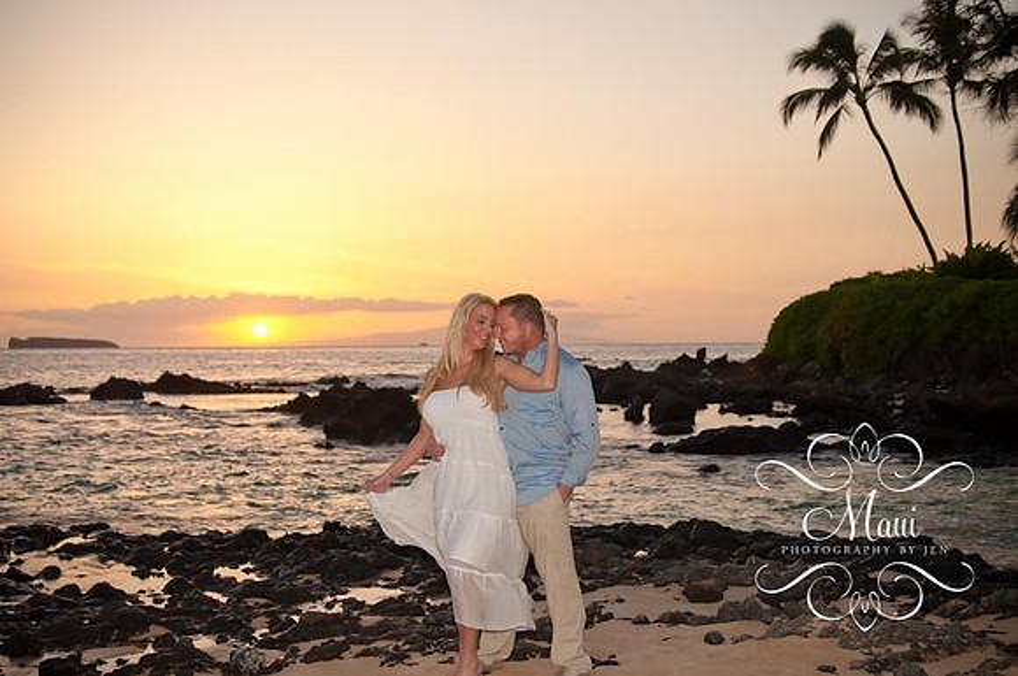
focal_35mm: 42
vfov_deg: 31.8
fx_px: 1186
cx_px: 509
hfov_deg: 46.5
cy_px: 338
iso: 800
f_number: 2.8
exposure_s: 1/2500
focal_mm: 28
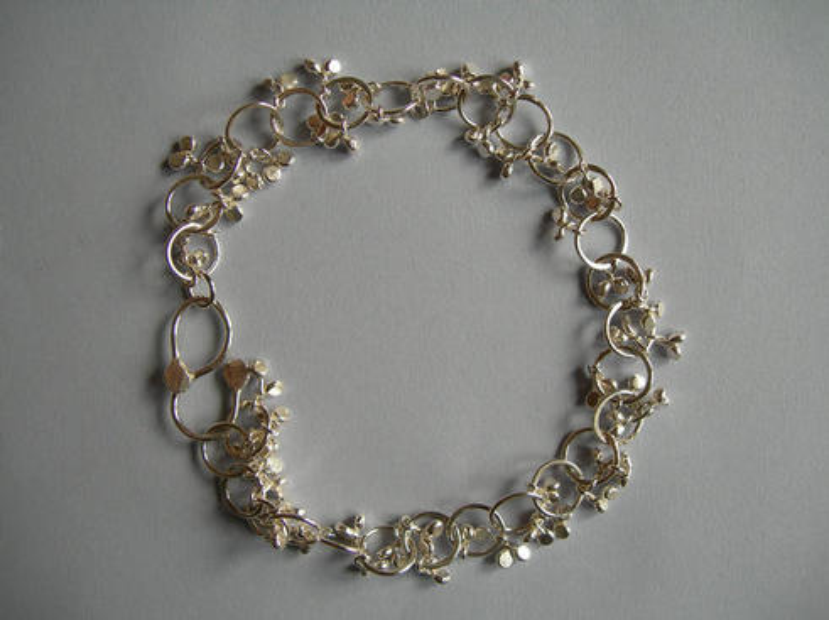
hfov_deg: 49.0
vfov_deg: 37.6
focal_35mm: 38
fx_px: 909
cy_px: 310
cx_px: 414
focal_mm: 7.8
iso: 50
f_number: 2.8
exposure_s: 1/90.1
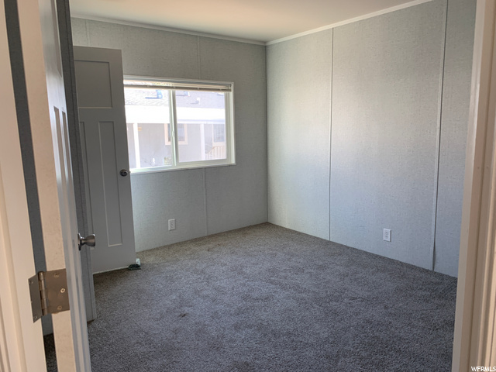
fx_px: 373
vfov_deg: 53.1
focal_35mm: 26
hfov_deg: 67.3
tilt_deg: -3.7
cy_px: 186
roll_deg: +1.6
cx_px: 248
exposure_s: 1/121
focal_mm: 4.25
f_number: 1.8
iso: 64
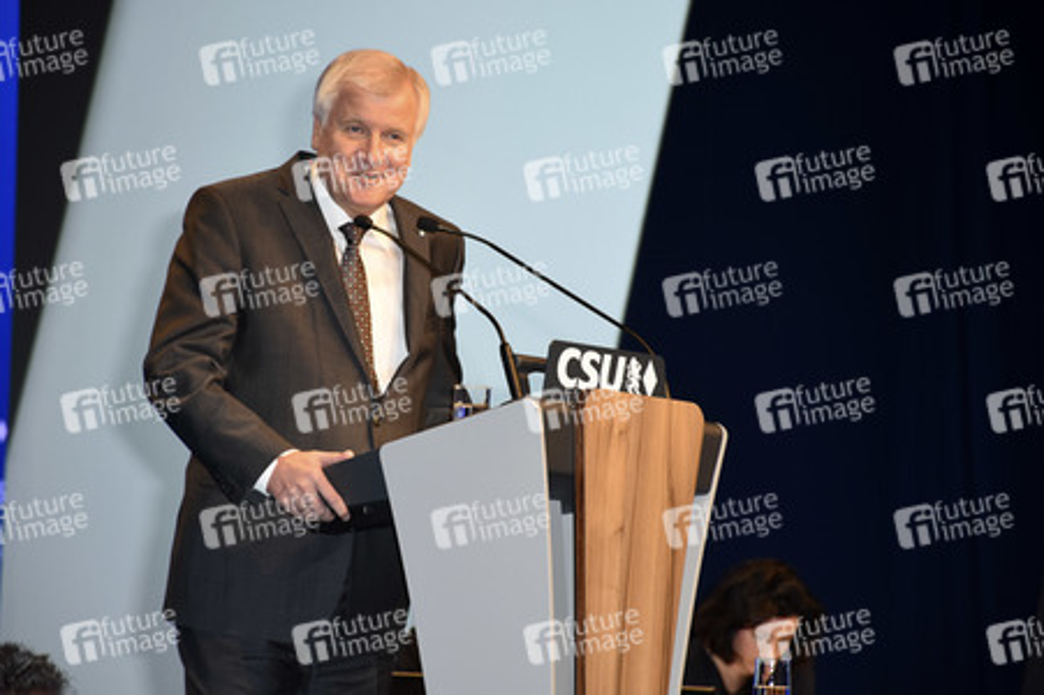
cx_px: 522
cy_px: 348
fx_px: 6085
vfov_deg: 6.5
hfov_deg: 9.8
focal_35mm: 210
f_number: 5.6
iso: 800
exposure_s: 1/60
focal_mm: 140
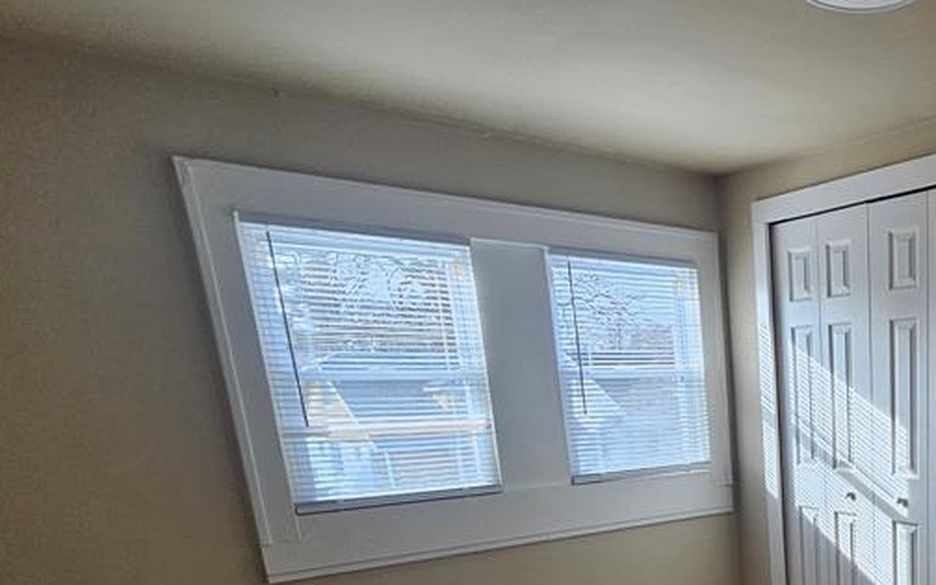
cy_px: 578
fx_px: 714
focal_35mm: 28
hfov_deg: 55.5
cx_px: 878
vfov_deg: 39.6
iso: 200
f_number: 2.2
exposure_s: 1/359
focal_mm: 2.2
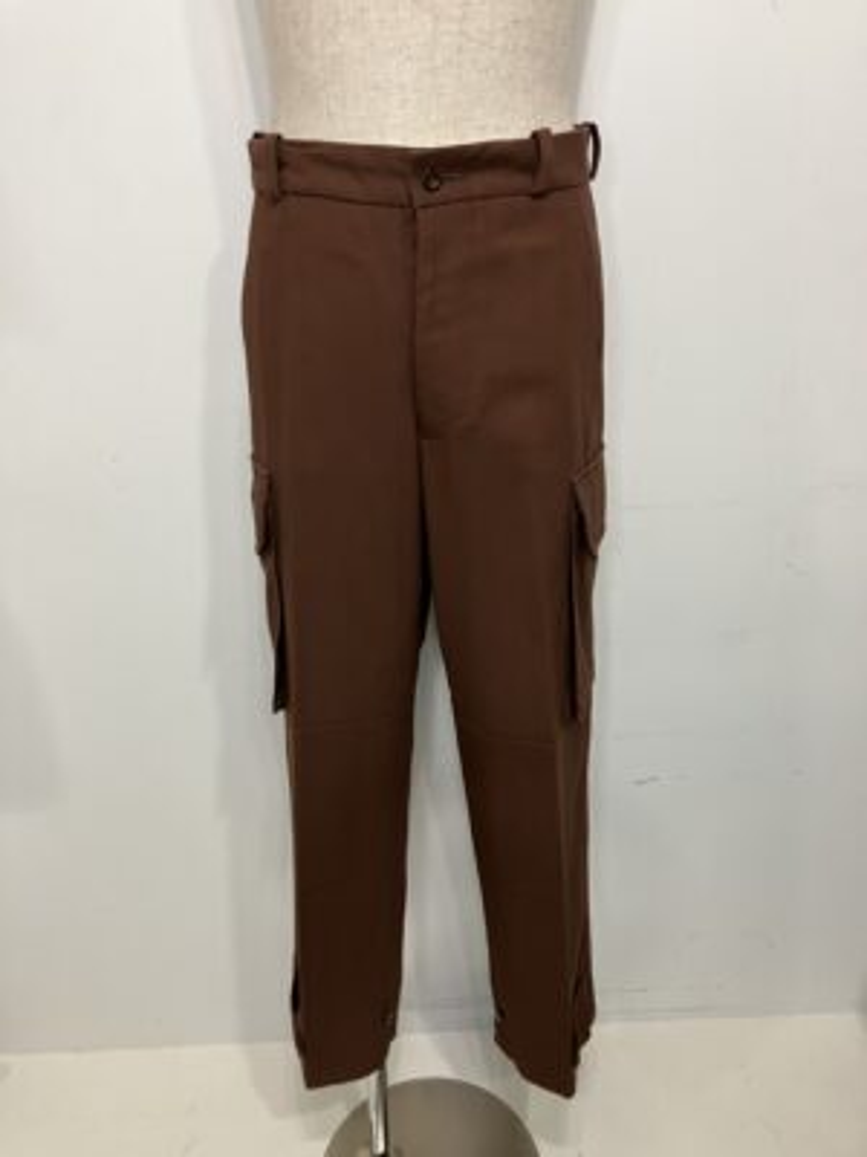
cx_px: 434
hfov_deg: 49.7
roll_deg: +2.4
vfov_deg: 63.4
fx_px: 935
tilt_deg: -22.2
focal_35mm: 28
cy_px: 578
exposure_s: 1/50
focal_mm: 3.99
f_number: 1.8
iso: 125
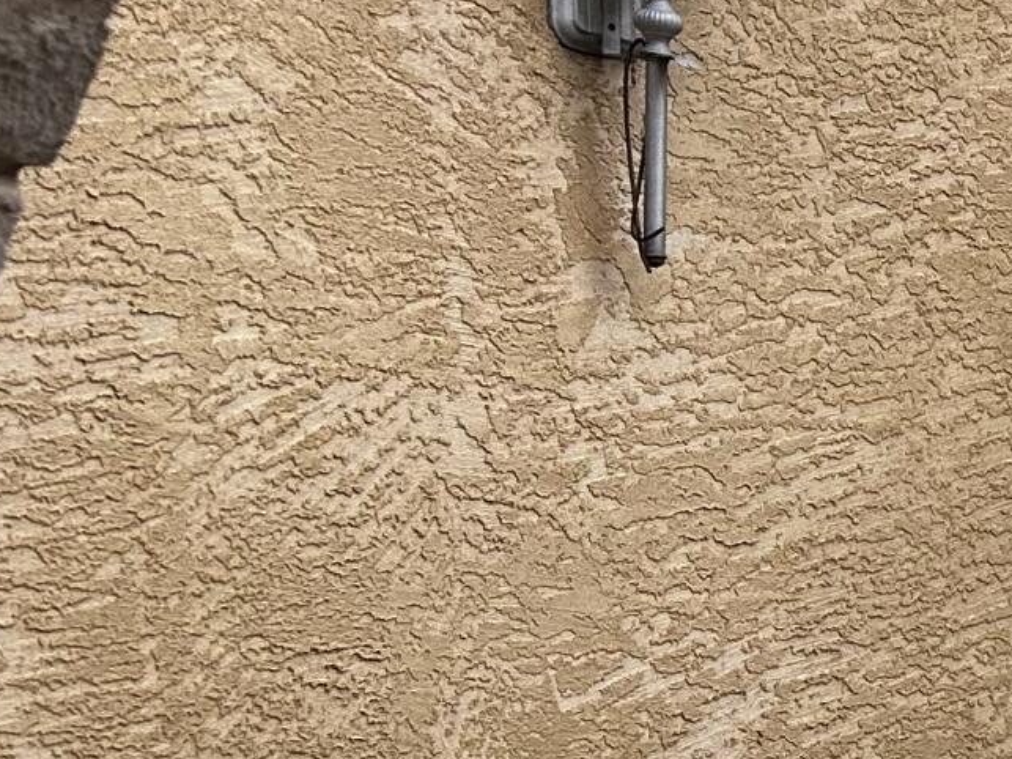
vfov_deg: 13.0
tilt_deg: -0.6
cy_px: 779
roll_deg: +3.2
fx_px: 3274
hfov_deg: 13.7
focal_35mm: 112
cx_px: 2263
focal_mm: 6.86
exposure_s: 1/704
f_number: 1.78
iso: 80
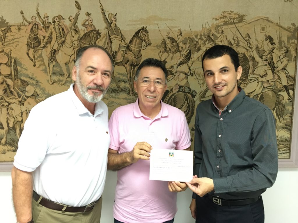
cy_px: 112
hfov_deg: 61.7
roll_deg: +0.8
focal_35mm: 29
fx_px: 250
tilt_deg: -6.5
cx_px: 149
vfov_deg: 48.2
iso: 125
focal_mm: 4.15
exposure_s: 1/30
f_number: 2.2
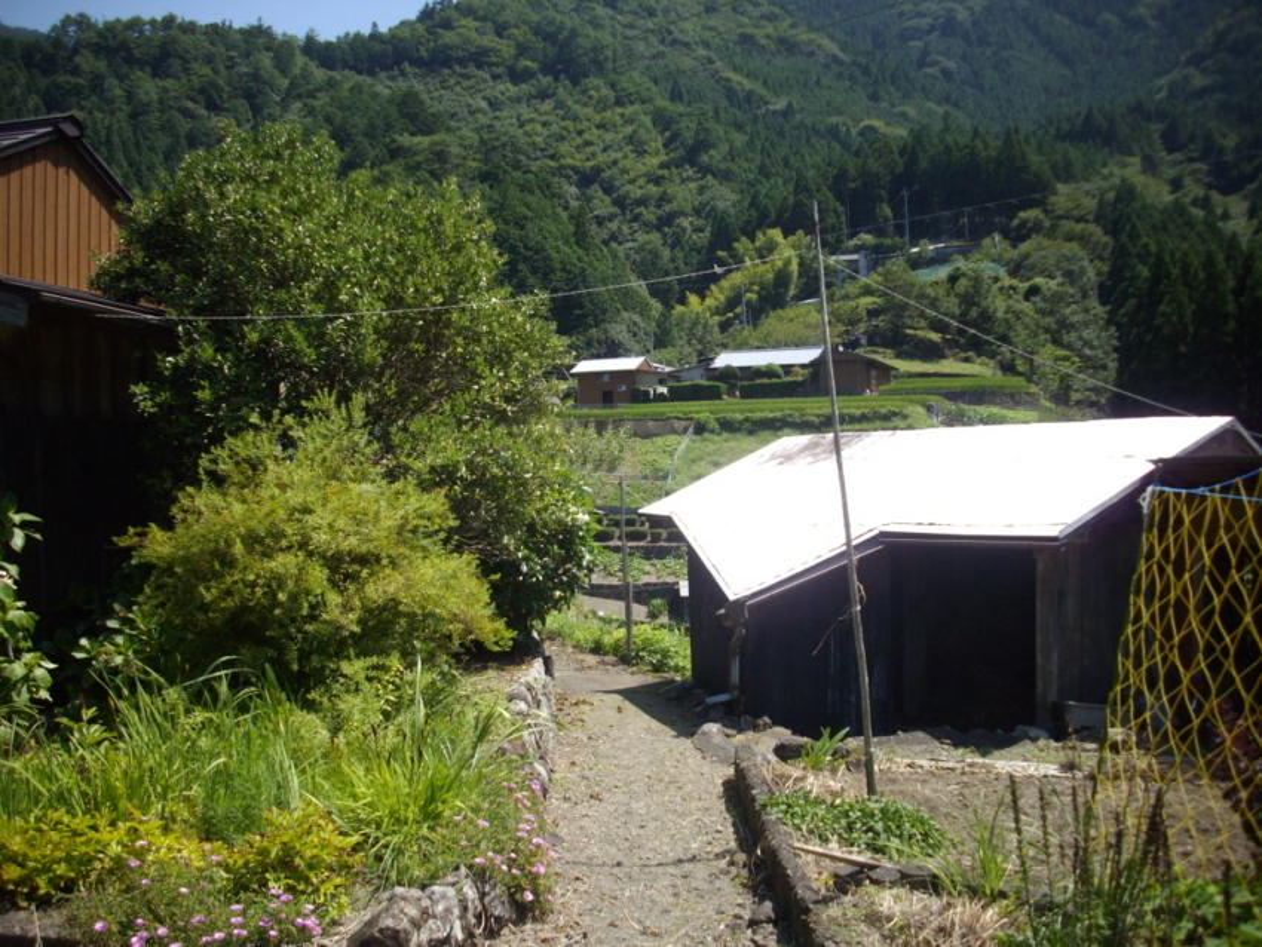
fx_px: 1349
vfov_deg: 38.7
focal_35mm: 37
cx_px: 631
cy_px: 474
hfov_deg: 50.1
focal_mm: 6.2
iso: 80
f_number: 5.6
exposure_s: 1/200
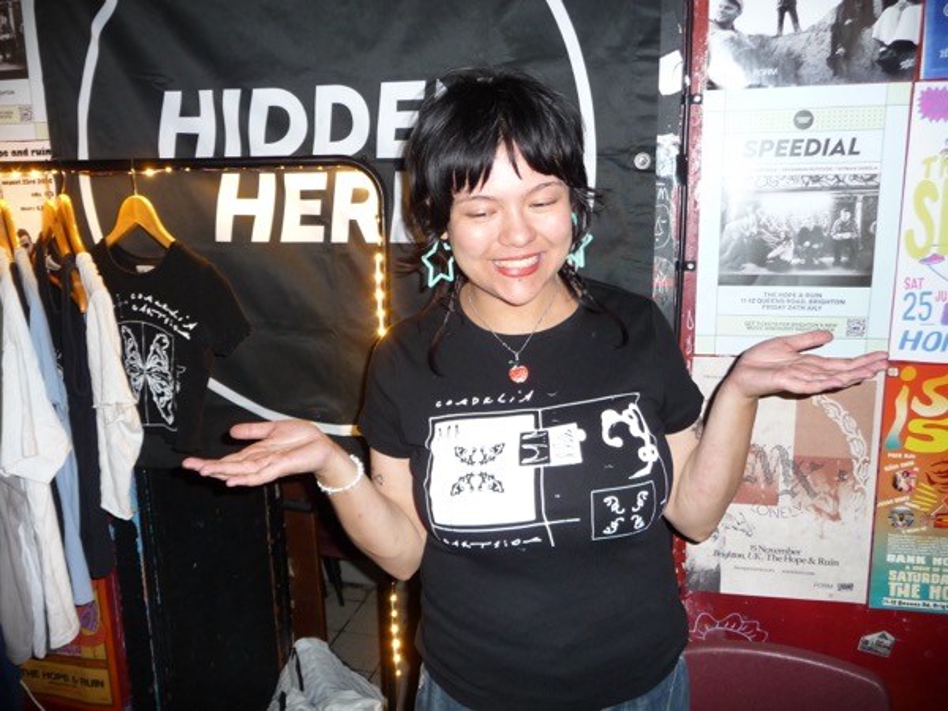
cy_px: 356
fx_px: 767
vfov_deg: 49.7
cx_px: 474
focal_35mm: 28
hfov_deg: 63.4
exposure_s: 1/30
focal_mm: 4.7
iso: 160
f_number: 3.3
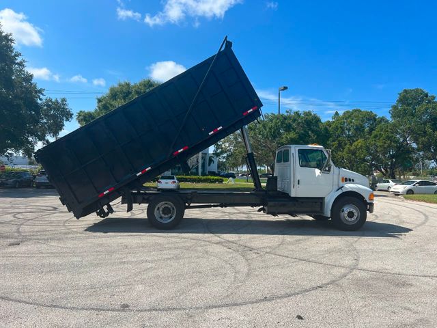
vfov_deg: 53.1
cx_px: 218
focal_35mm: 26
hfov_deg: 67.3
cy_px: 164
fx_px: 328
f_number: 1.5
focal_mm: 5.7
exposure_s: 1/3968
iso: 50
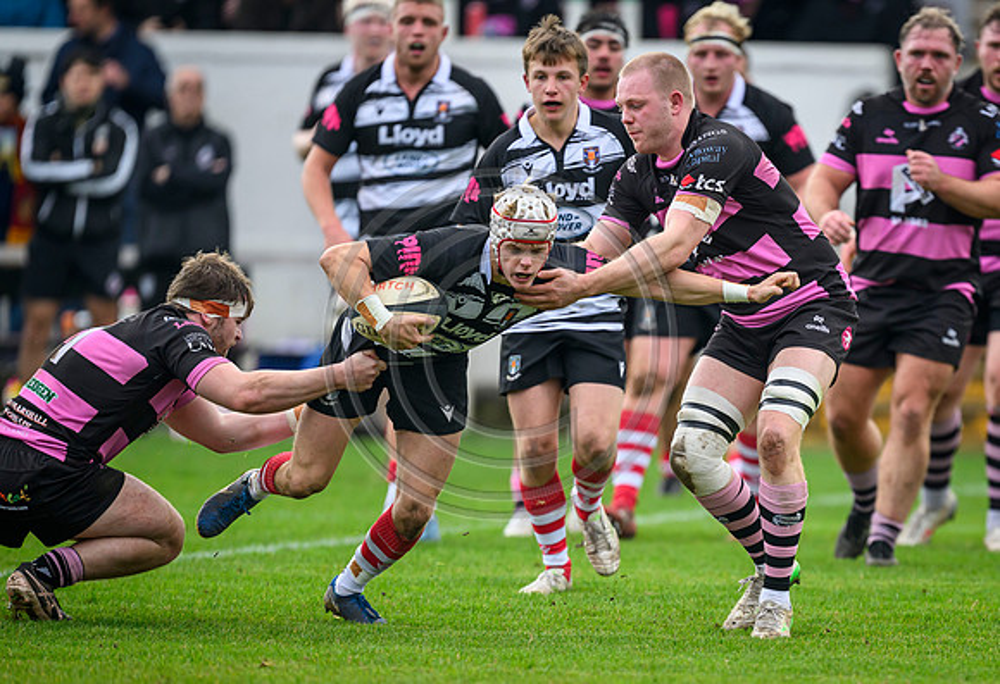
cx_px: 759
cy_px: 466
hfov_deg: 3.4
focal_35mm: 606
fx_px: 16960
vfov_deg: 2.3
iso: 800
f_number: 2.8
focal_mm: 400
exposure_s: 1/2000
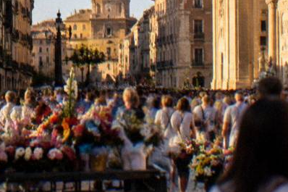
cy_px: -5
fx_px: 704
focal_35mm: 88
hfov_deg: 22.8
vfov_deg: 15.2
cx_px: 227
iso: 500
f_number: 10
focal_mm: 35
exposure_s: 1/200
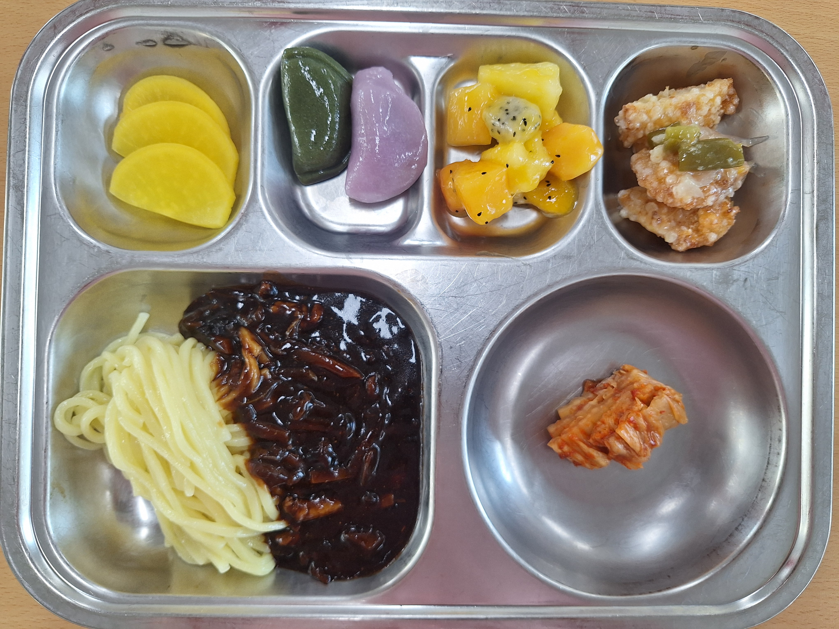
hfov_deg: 73.9
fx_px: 557
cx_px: 420
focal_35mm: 23
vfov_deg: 58.9
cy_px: 314
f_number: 1.8
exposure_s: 1/120
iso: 64
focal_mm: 5.54
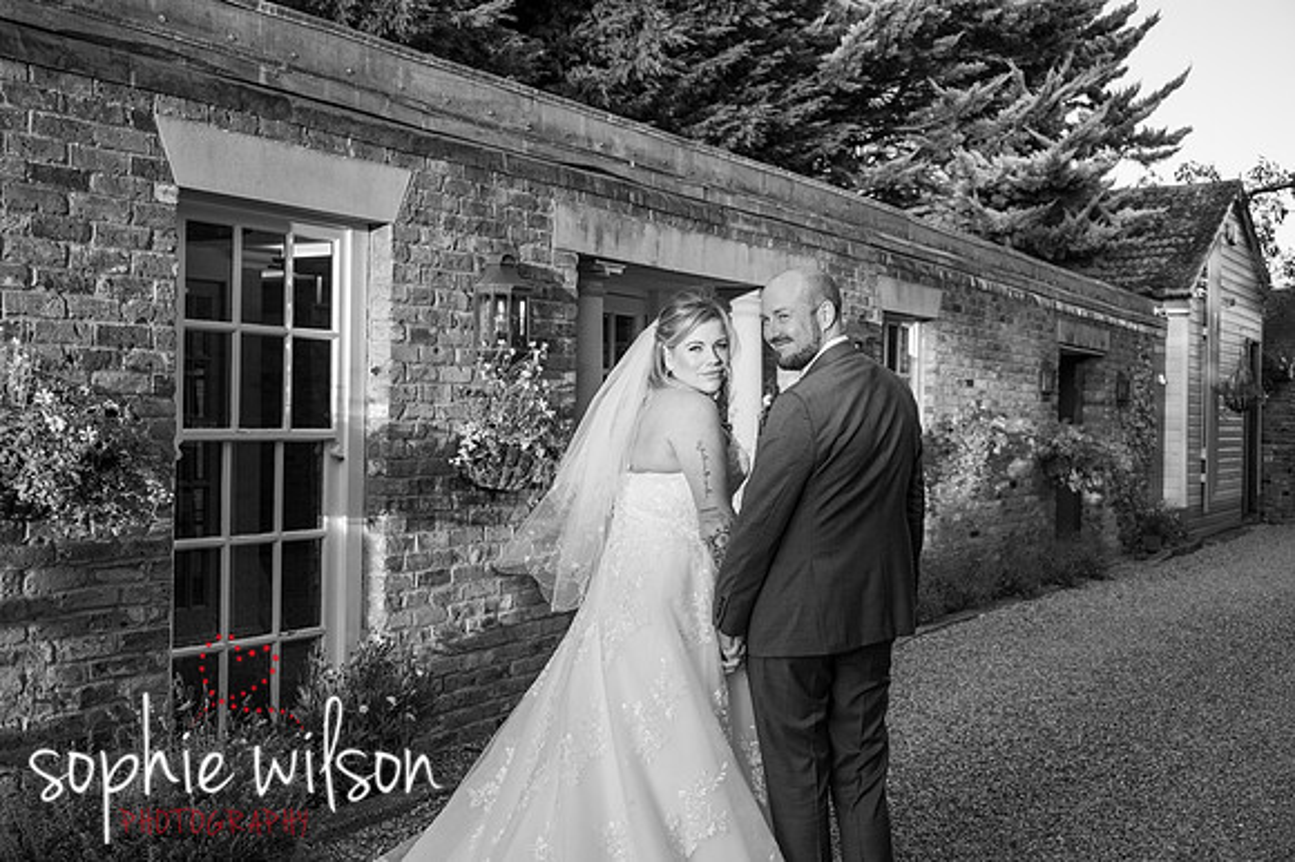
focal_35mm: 45
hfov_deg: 43.7
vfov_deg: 29.9
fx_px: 1613
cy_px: 431
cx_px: 648
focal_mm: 44
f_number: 5.3
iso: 500
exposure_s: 1/250
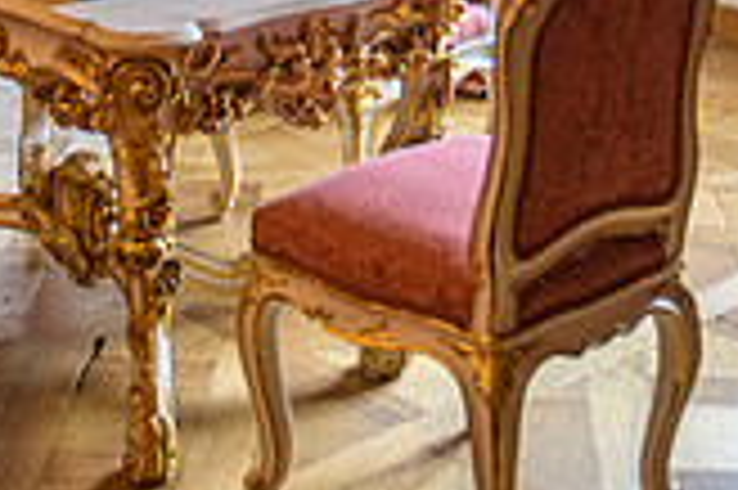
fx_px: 1741
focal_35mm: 85
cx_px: 266
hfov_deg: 23.9
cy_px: -254
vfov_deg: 14.9
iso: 1600
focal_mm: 24
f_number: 2.8
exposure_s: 1/50
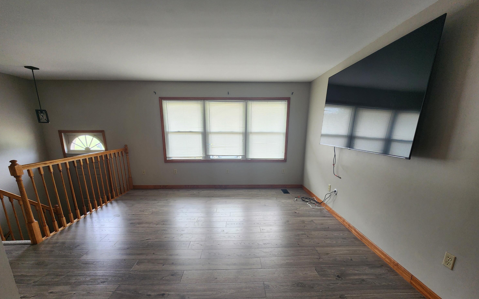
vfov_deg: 77.9
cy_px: 176
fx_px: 183
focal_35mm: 14
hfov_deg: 105.3
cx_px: 239
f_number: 2.2
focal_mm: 2.2
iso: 125
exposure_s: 1/60
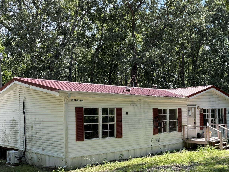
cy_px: 115
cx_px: 164
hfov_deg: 43.7
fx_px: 278
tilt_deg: +0.3
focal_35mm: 42
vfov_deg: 34.0
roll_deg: +0.7
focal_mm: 6.76
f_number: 1.78
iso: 80
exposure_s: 1/813
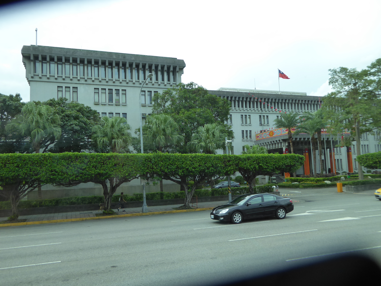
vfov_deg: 48.2
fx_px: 319
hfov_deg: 61.7
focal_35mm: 29
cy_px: 143
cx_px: 190
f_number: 3.5
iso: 160
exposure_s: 1/400
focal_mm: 5
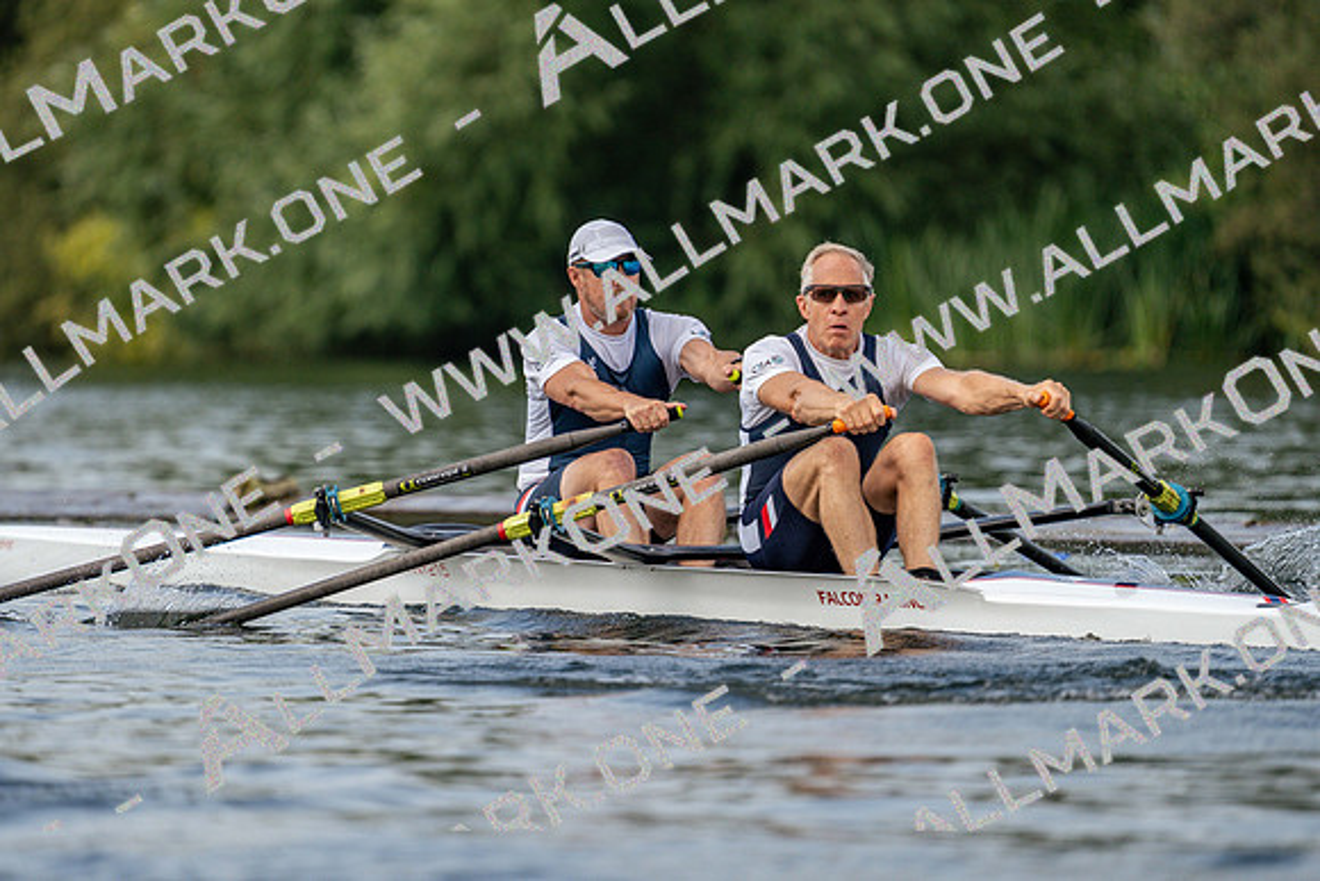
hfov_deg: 3.9
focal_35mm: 524
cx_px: 660
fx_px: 19217
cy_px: 440
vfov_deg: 2.6
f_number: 6.3
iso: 500
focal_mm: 524
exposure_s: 1/1600
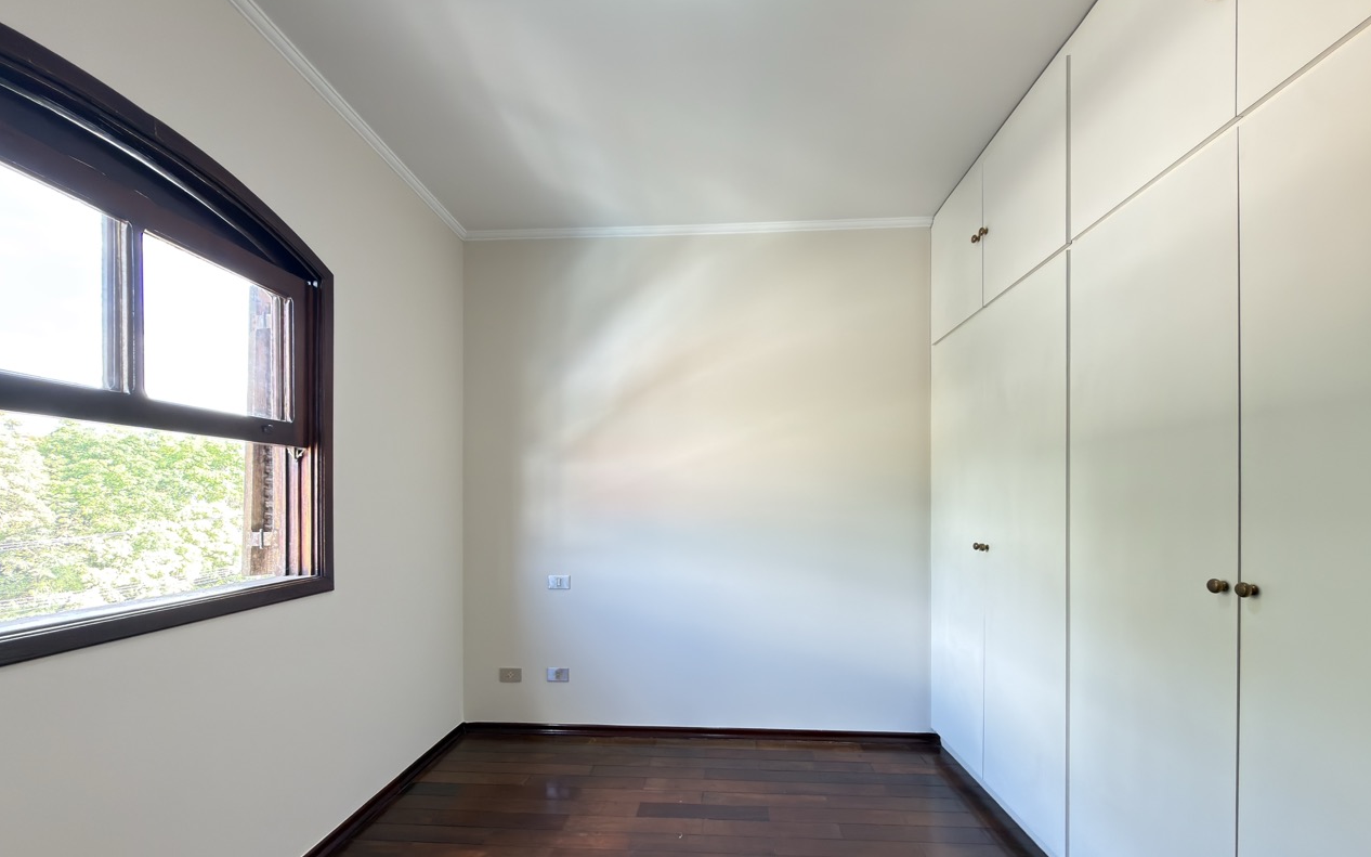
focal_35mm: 15
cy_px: 510
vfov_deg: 74.0
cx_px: 692
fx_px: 560
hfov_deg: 101.5
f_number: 2.2
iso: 64
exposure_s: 1/30
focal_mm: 2.22
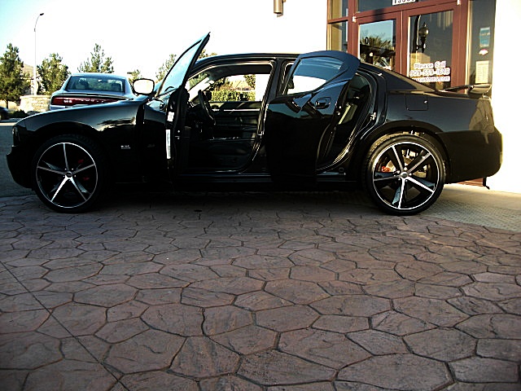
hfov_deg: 51.4
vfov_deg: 39.7
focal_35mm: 36
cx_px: 260
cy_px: 196
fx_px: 542
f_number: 2.8
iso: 50
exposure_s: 1/125
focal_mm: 6.3
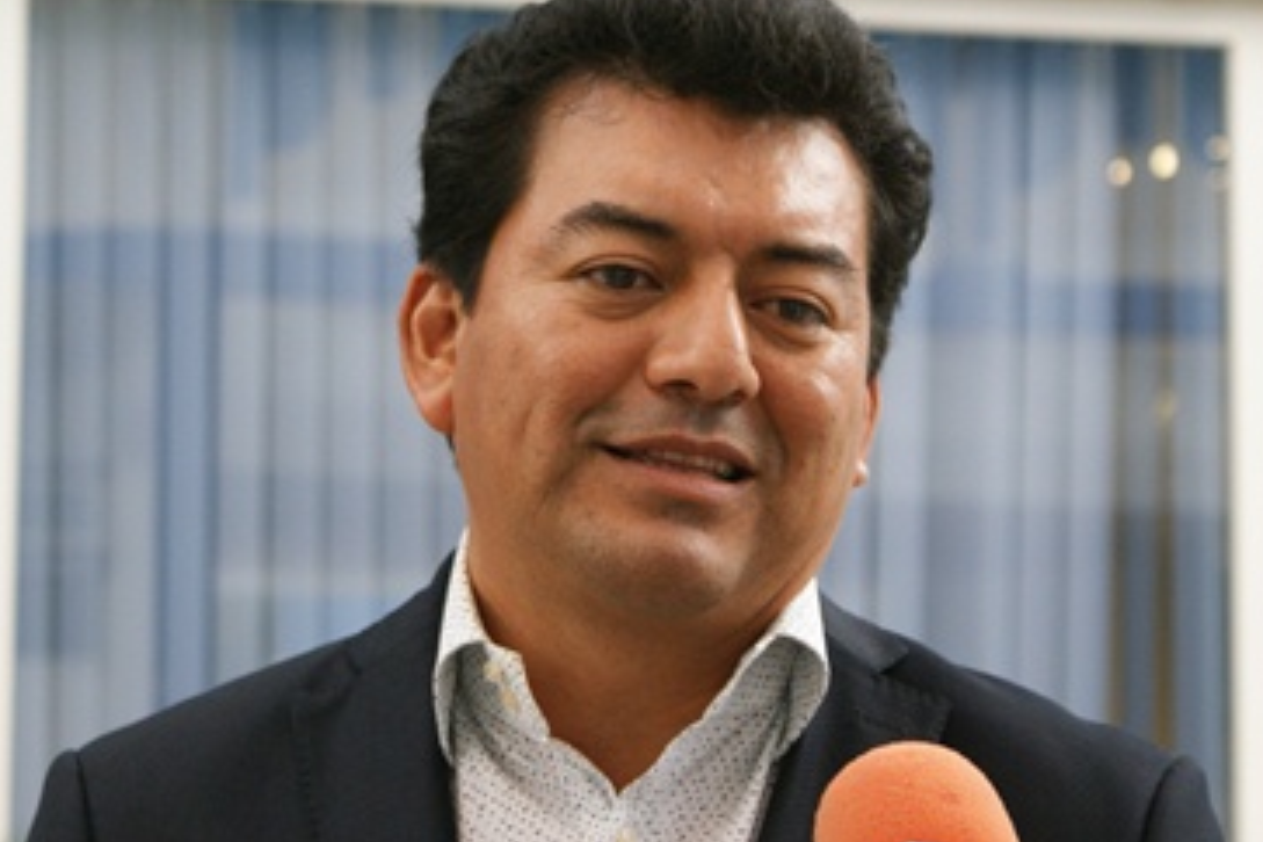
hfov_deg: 18.4
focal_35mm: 111
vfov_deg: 12.3
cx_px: 588
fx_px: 3894
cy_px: 367
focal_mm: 60
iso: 400
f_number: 5.6
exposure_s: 1/80
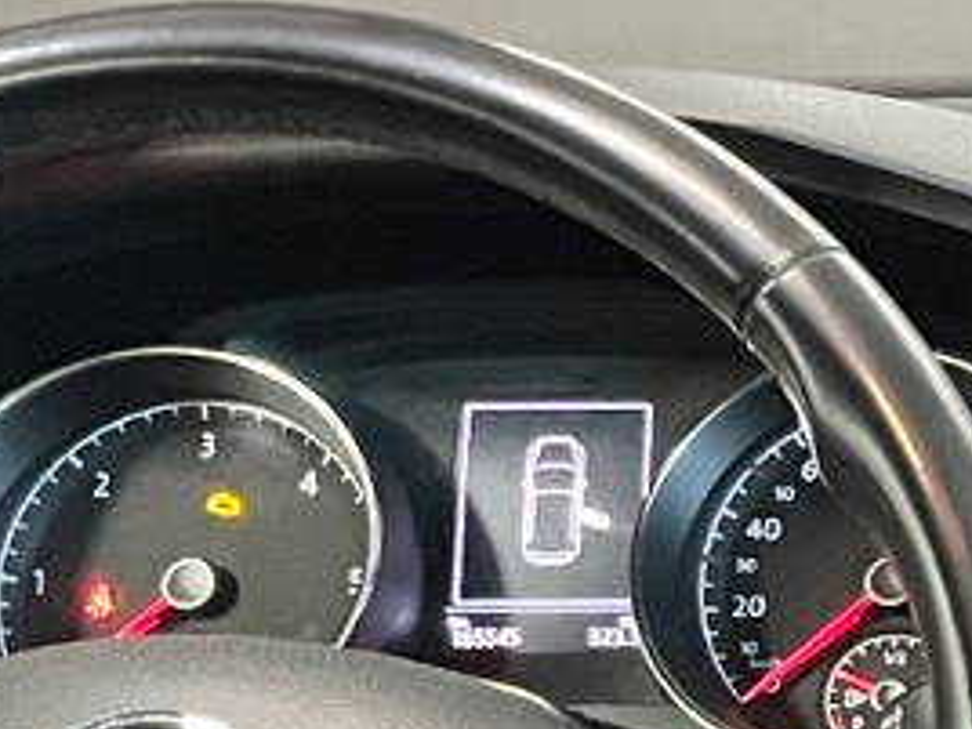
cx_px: 1948
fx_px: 4352
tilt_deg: -15.2
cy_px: 660
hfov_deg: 11.5
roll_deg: +1.0
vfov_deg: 9.5
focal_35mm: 155
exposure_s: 1/34
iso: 640
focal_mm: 5.1
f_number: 1.6
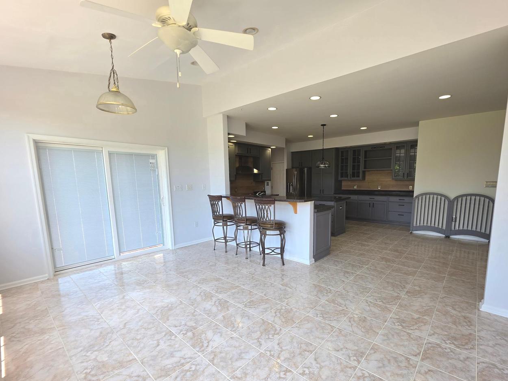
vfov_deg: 81.2
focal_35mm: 15
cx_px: 280
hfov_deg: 97.8
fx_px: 220
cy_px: 219
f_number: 1.9
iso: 20
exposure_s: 1/120
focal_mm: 2.2
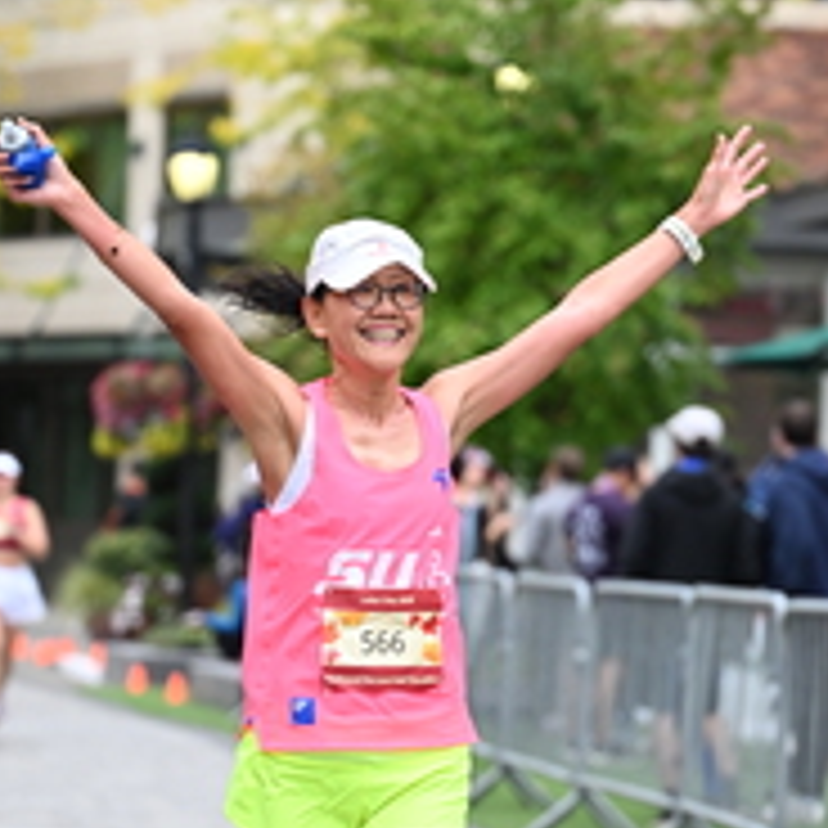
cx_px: 484
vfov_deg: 7.9
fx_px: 5981
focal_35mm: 221
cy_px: 490
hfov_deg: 7.9
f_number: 2.8
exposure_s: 1/2000
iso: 640
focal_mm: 87
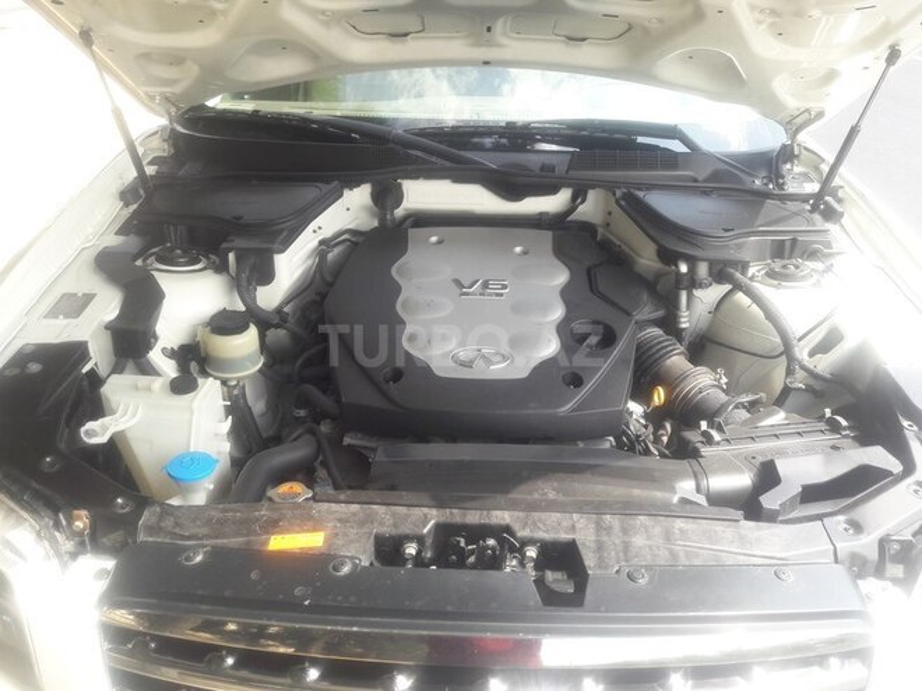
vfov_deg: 49.7
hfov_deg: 63.4
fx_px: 746
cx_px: 461
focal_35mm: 28
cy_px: 346
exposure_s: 1/195
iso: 40
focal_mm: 3.7
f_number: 1.9
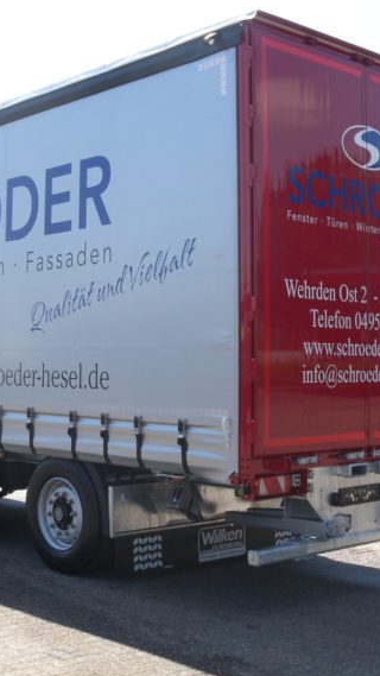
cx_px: 71
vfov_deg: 41.3
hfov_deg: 23.6
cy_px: 340
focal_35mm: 50
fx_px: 896
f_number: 5
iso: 64
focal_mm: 7.3
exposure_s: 1/211
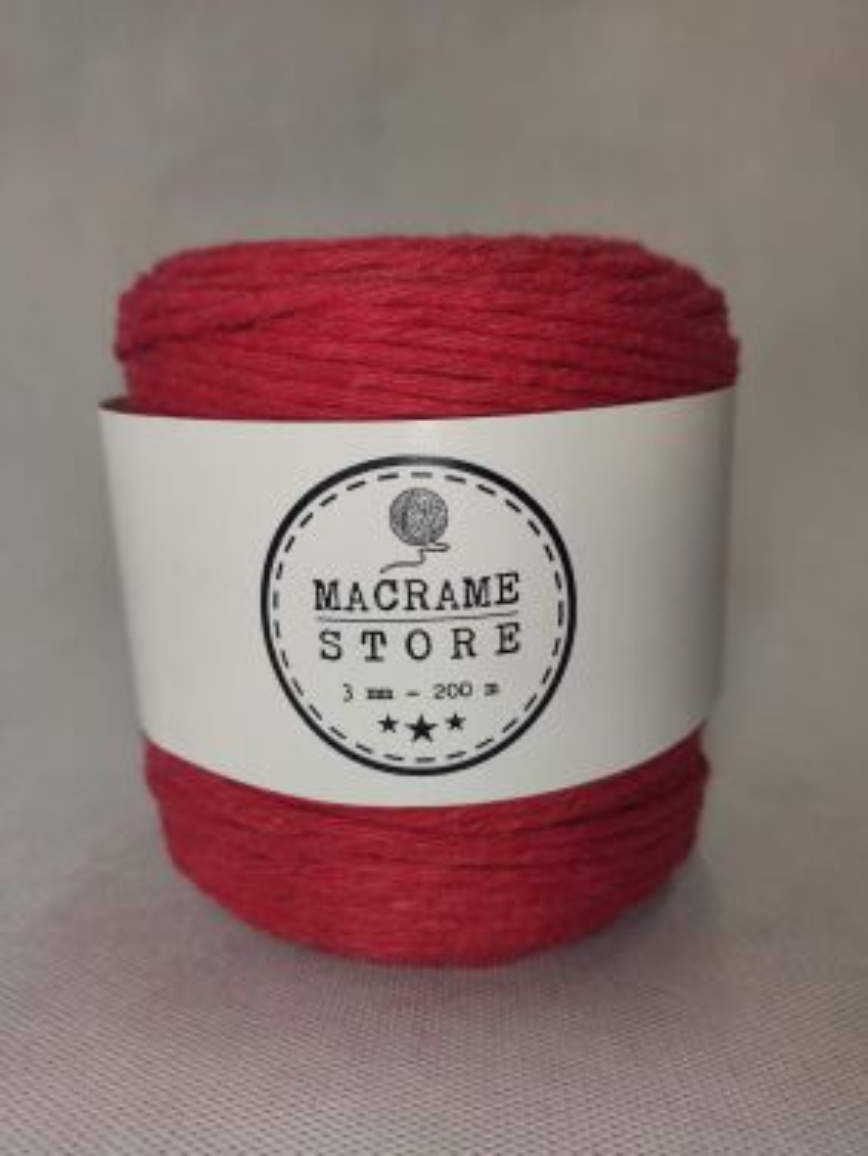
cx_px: 434
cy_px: 578
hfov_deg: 53.1
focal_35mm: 26
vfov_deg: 67.3
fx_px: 869
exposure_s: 1/100
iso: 146
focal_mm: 4.77
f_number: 1.75
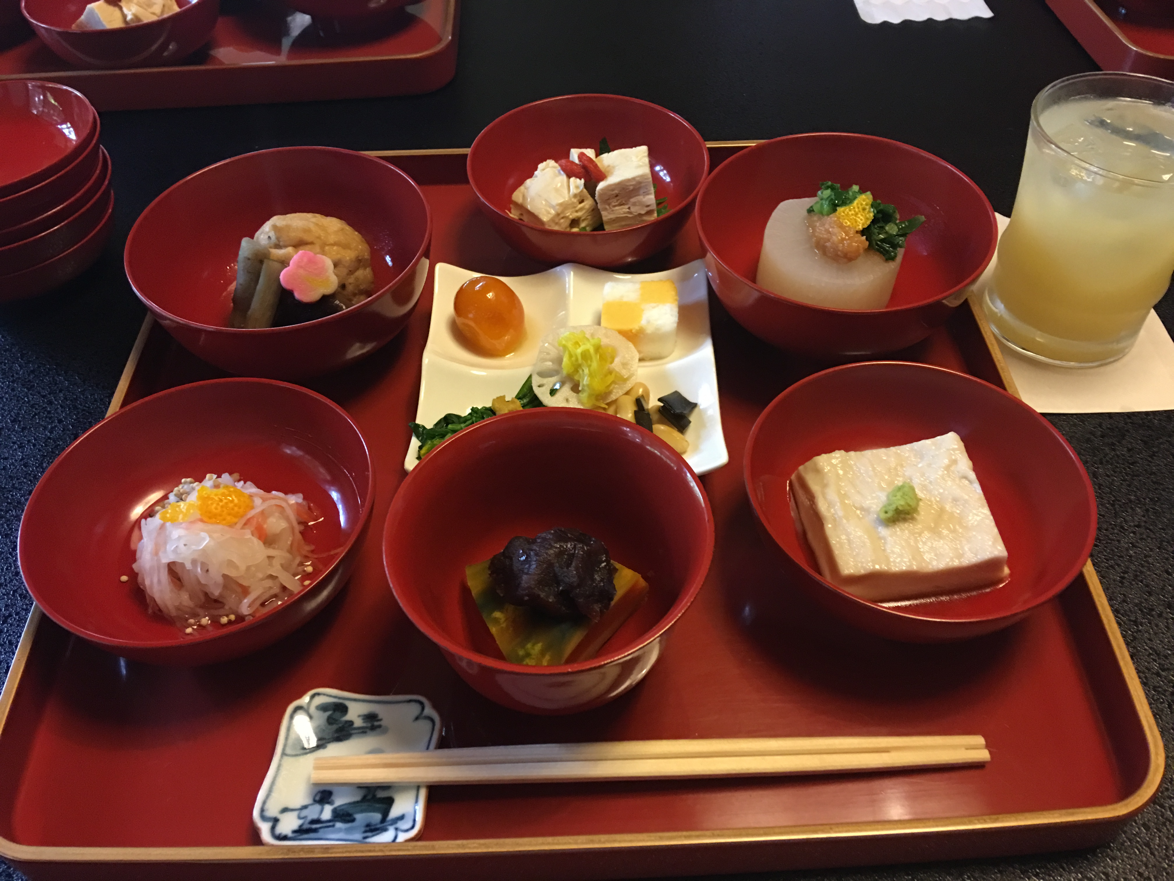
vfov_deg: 48.2
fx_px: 984
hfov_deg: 61.7
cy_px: 440
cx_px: 587
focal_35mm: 29
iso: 100
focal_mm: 4.15
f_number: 2.2
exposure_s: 1/10
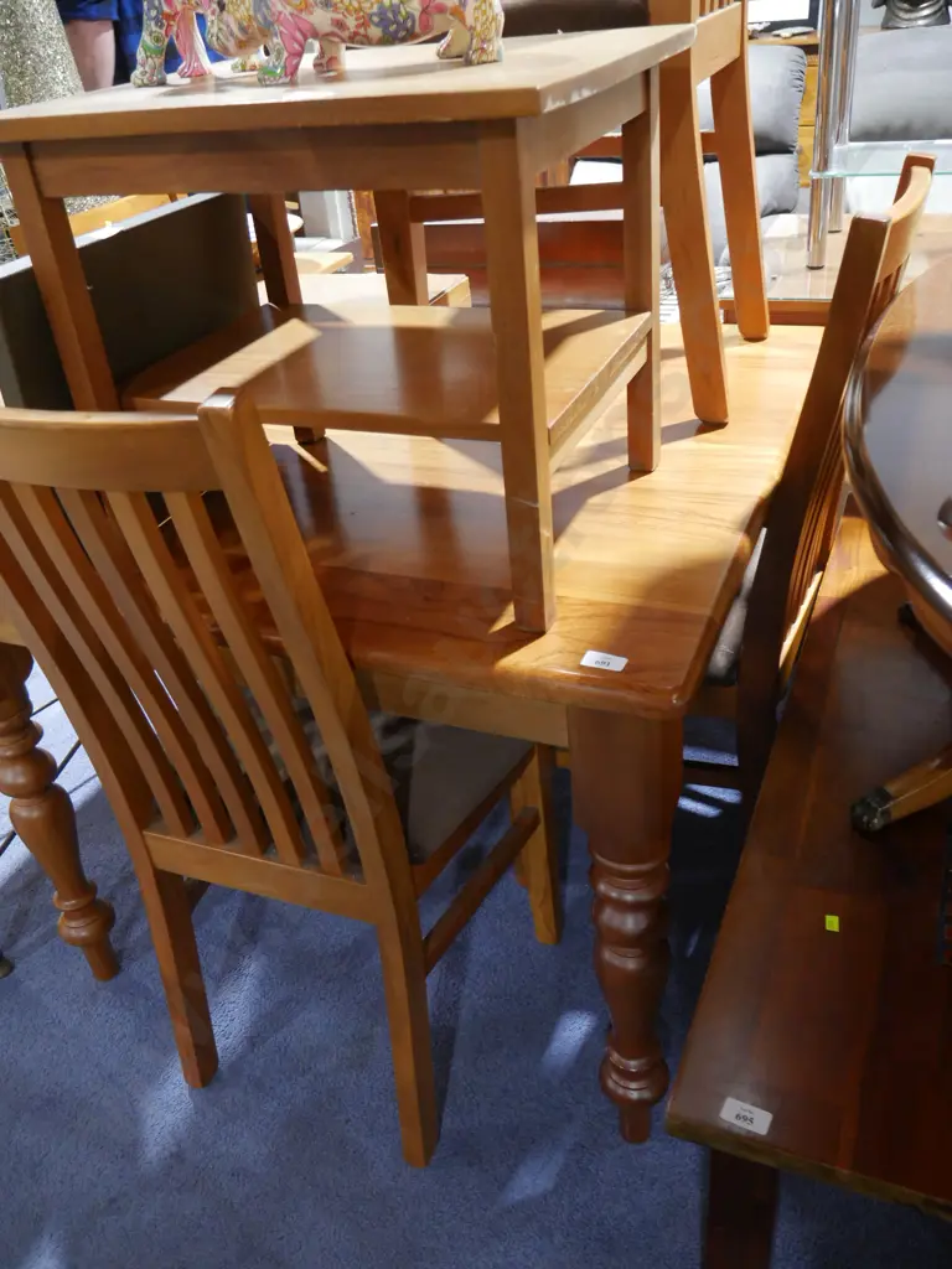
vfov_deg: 63.4
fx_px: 1027
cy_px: 634
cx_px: 476
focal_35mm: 28
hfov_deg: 49.7
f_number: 3.5
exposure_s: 1/60
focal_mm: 14
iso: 2000
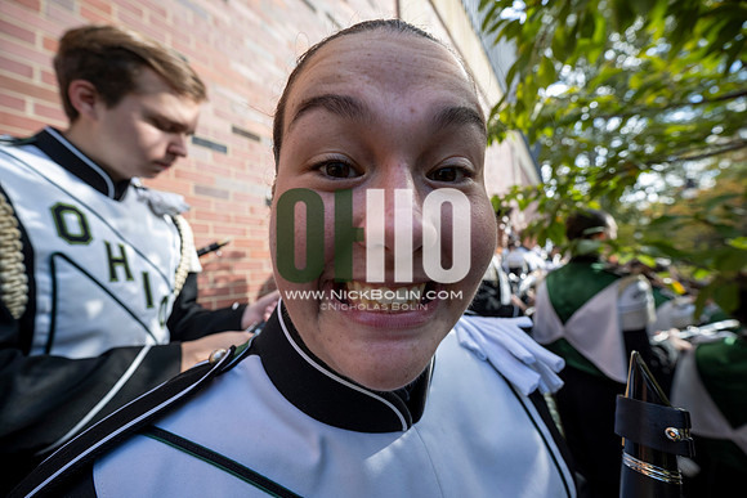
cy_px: 249
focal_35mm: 14
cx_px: 374
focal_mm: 14
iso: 320
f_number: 4.5
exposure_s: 1/500
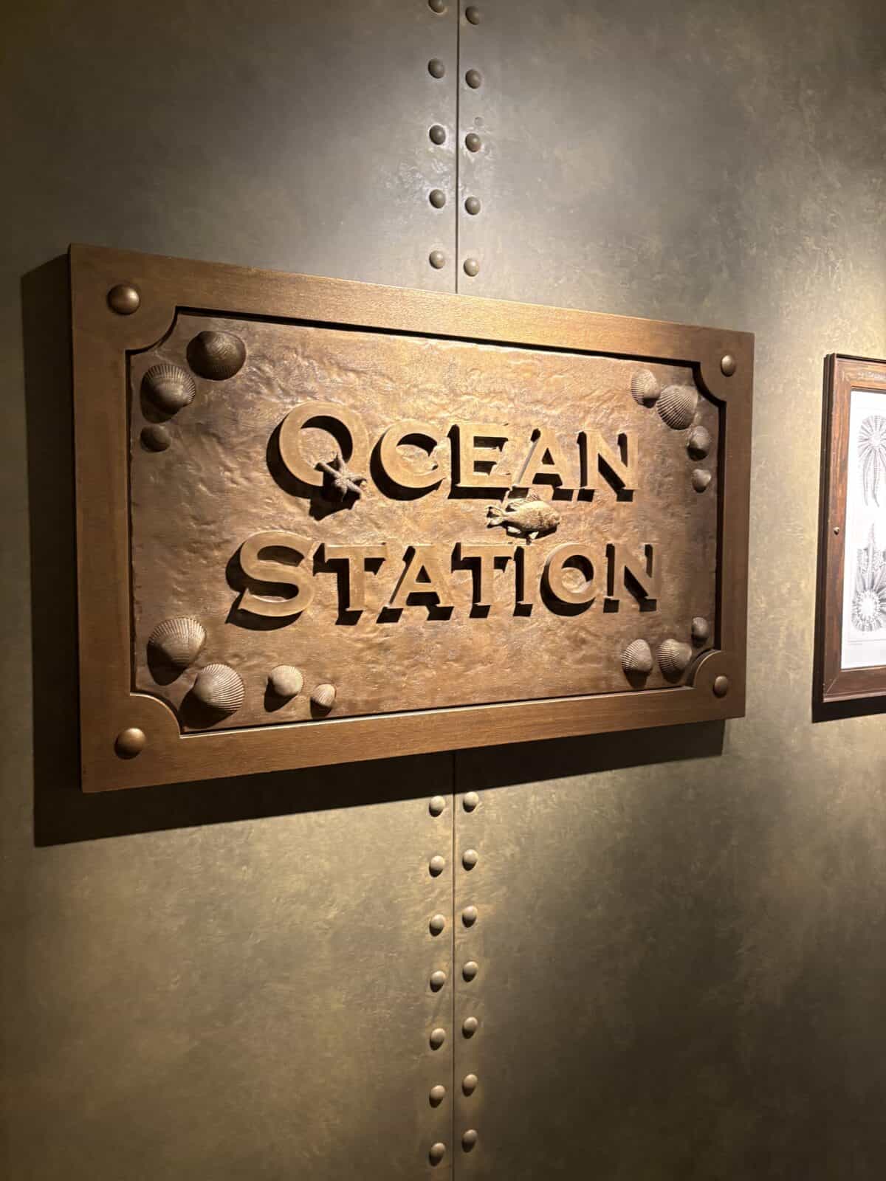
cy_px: 590
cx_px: 443
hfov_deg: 53.1
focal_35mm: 26
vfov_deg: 67.3
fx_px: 887
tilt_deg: -2.7
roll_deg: +1.0
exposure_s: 1/60
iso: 320
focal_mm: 5.96
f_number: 1.6
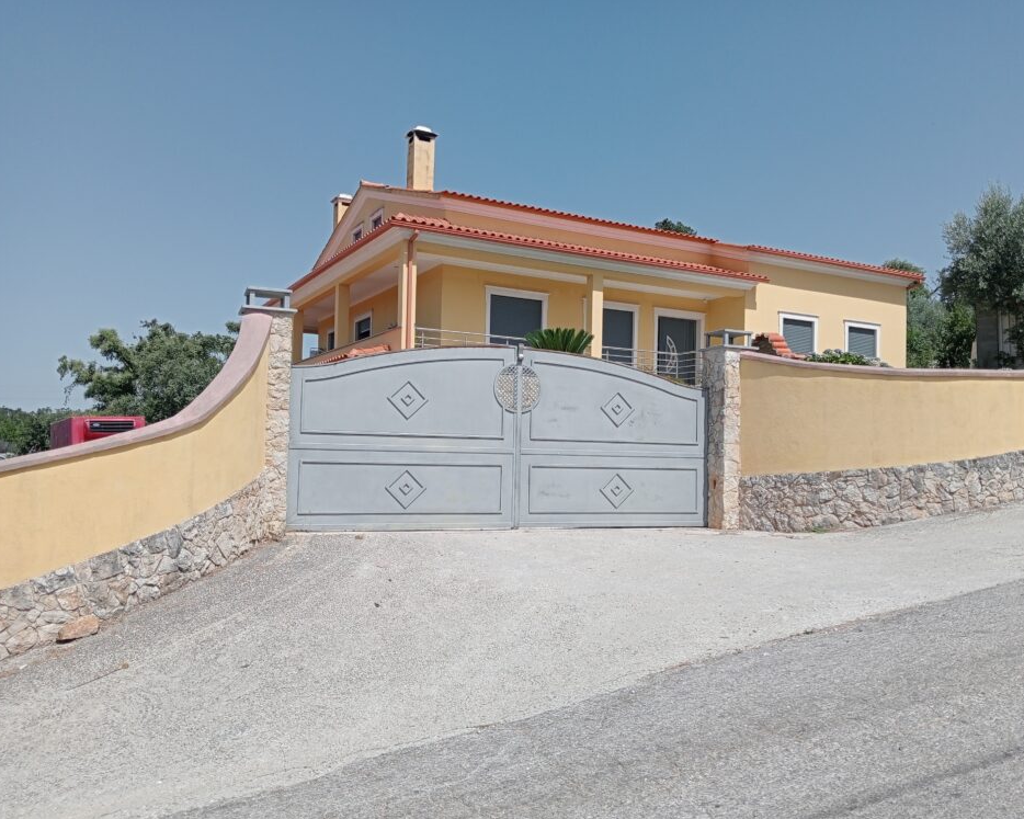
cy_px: 420
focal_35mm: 30
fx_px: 909
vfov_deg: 48.5
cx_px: 549
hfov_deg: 58.7
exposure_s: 1/963
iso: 112
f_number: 1.8
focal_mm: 4.04
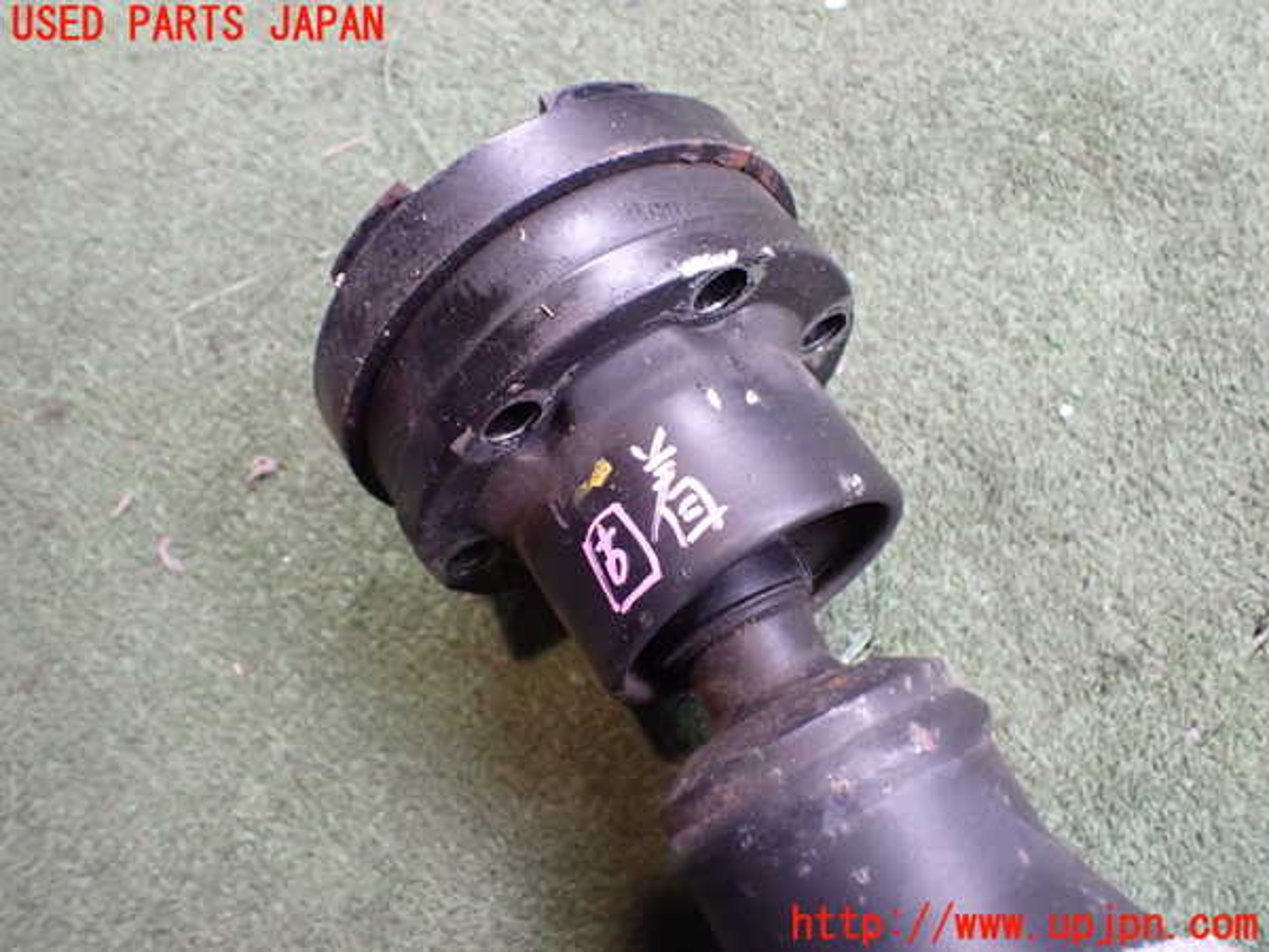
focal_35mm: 30
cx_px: 634
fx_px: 1100
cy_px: 476
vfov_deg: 46.8
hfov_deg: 60.0
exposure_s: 1/100
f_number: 2.3
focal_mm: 5.4
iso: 800
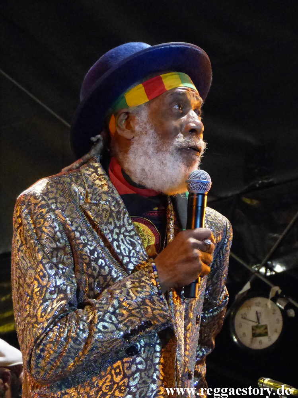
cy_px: 199
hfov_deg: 11.3
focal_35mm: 131
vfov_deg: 15.1
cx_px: 149
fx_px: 1505
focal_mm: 23.5
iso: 1600
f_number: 2.8
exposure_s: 1/160
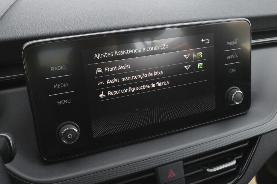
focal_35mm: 39
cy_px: 95
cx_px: 142
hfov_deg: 49.5
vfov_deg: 34.2
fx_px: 300
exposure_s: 1/160
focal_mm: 24.9
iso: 2000
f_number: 9
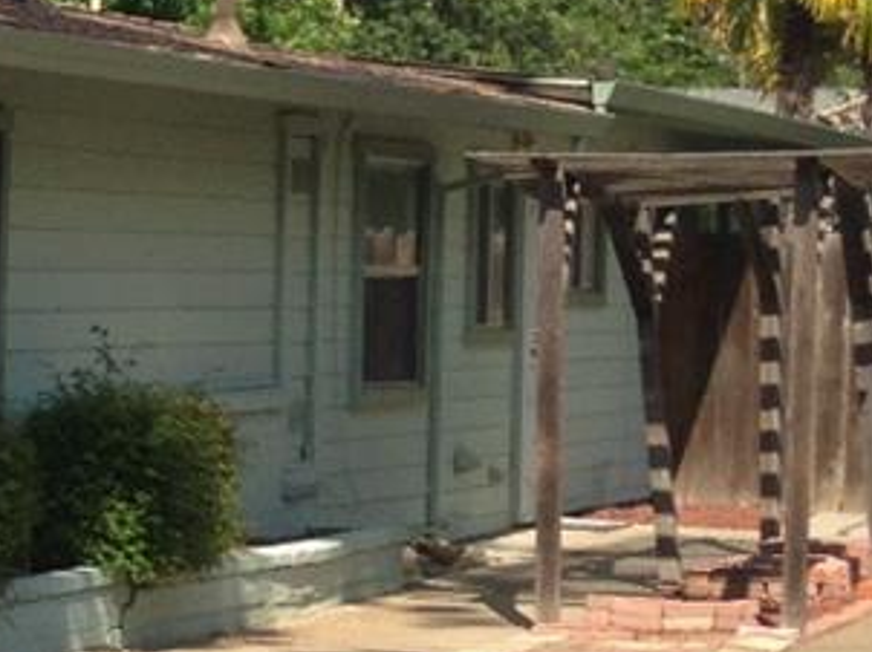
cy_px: 379
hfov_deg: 10.5
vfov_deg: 9.0
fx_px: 4128
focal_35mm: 164
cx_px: -1146
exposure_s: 1/1004
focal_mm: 4.12
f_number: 2.4
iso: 50
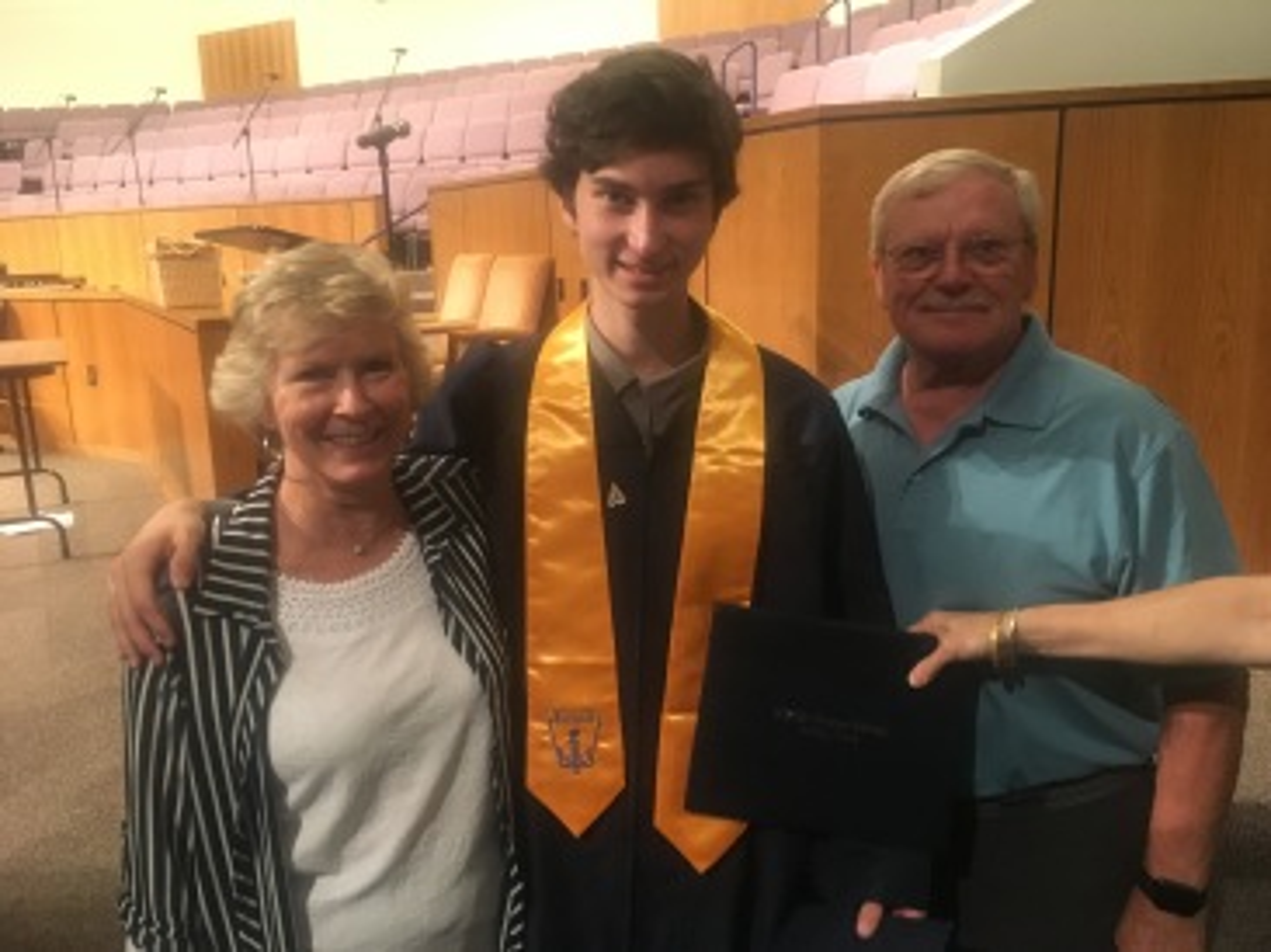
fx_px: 1064
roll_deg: +3.0
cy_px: 476
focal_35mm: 29
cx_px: 636
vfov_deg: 48.2
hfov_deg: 61.7
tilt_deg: -12.6
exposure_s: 1/15
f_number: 2.2
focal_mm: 4.15
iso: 250
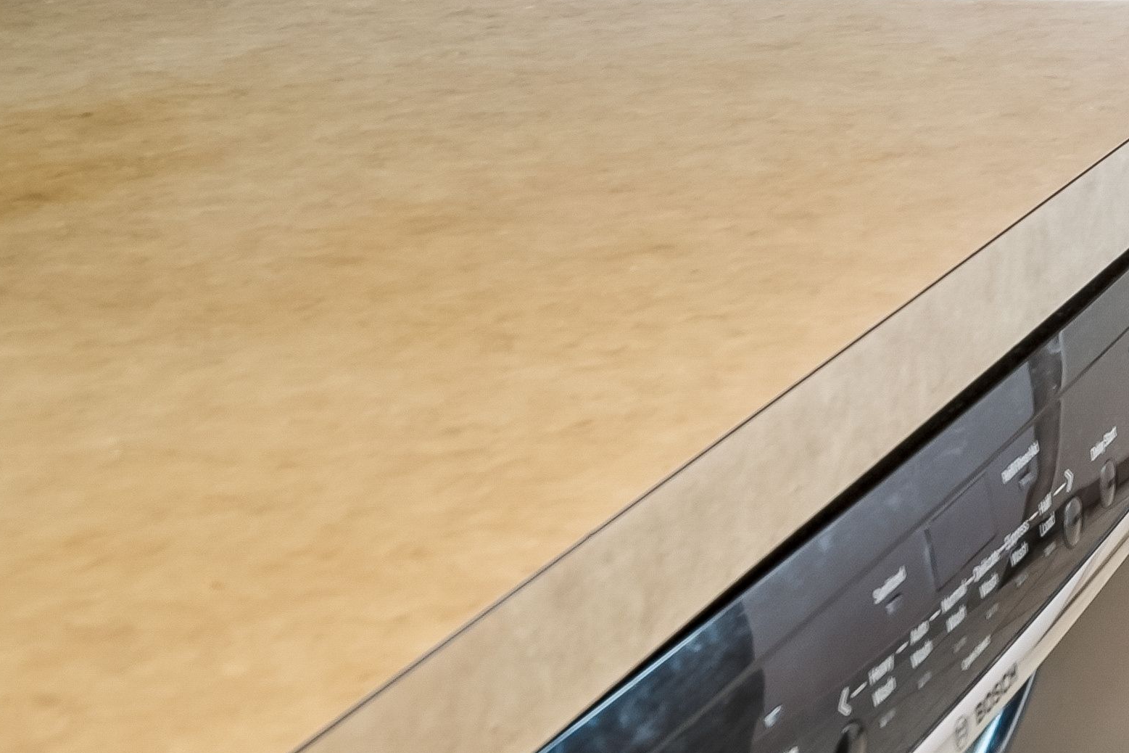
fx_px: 2258
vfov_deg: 16.5
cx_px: 1988
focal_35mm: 72
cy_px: -503
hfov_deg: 20.5
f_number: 8
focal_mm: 16
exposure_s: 1/13
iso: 400
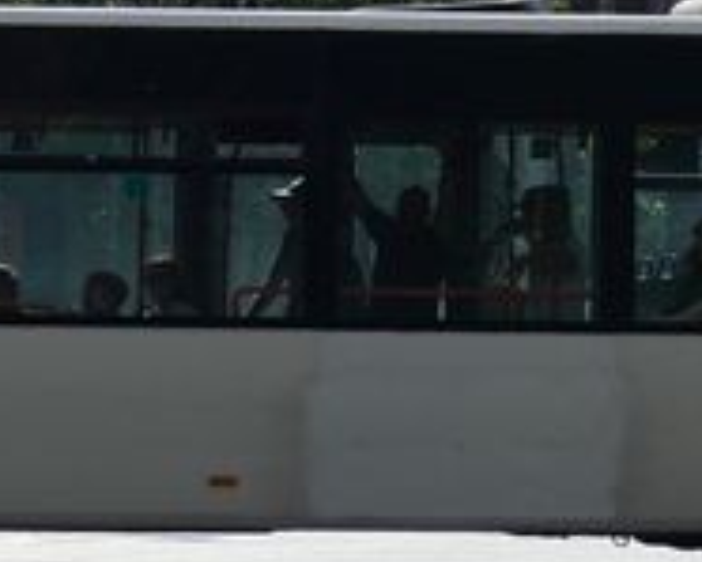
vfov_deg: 3.8
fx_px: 8564
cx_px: -804
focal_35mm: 412
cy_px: 381
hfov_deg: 4.6
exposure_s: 1/800
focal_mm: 17.5
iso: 80
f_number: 5
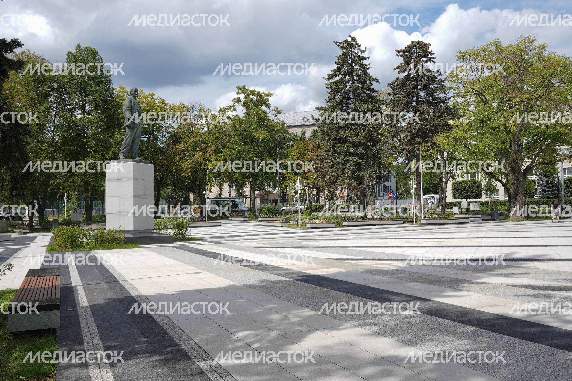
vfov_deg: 42.3
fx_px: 493
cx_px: 286
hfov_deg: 60.3
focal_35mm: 31
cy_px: 190
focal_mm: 31
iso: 50
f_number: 9
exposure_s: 1/100
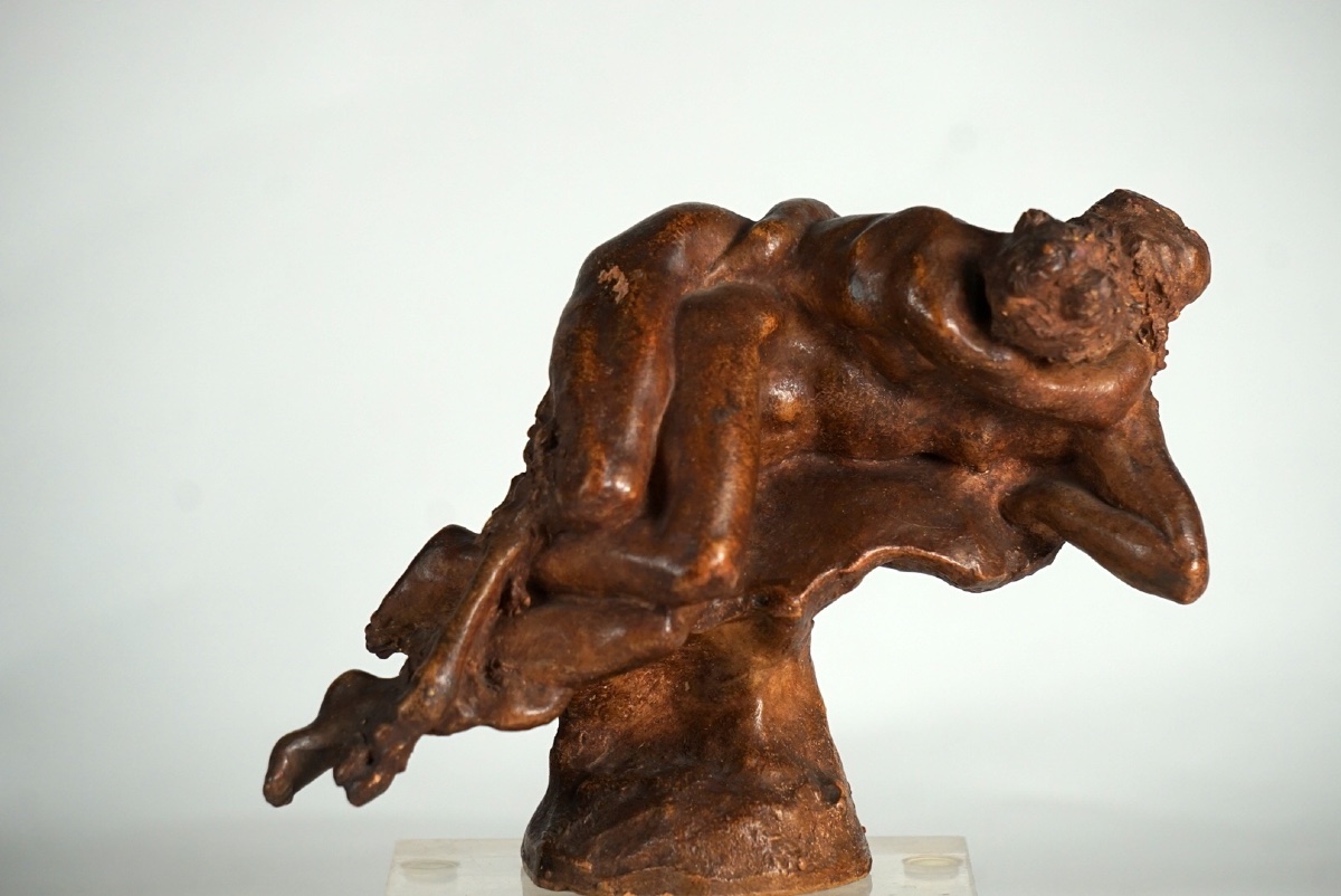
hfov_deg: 10.9
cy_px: 448
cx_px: 670
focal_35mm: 189
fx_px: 7045
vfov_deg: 7.3
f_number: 5.6
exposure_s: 1/200
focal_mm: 126
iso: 400
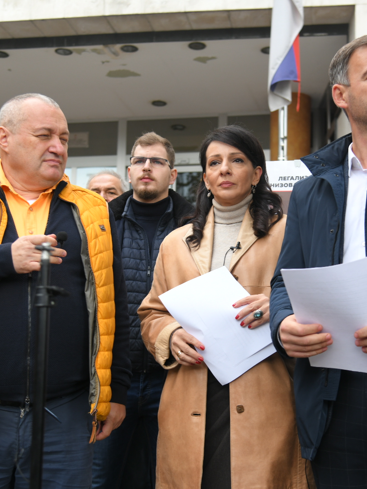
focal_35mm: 58
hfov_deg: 25.2
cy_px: 245
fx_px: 820
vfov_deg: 33.2
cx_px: 212
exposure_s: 1/500
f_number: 4
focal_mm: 40
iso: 400
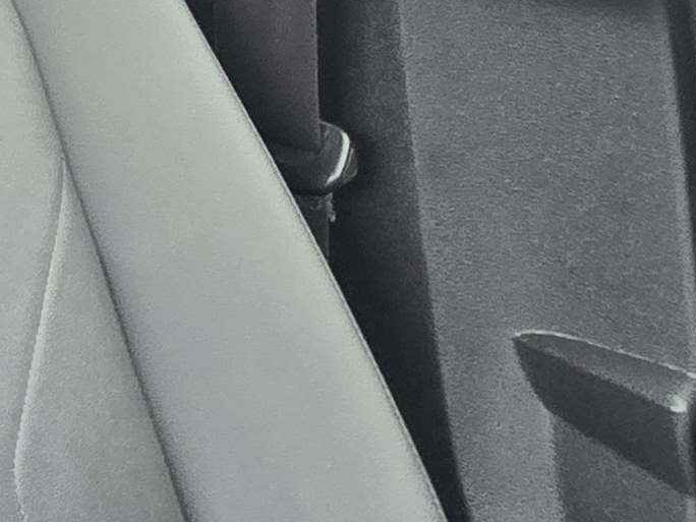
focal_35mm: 76
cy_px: -459
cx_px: -993
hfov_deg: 14.8
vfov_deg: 16.0
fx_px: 1528
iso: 125
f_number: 2.2
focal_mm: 2.2
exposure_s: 1/60
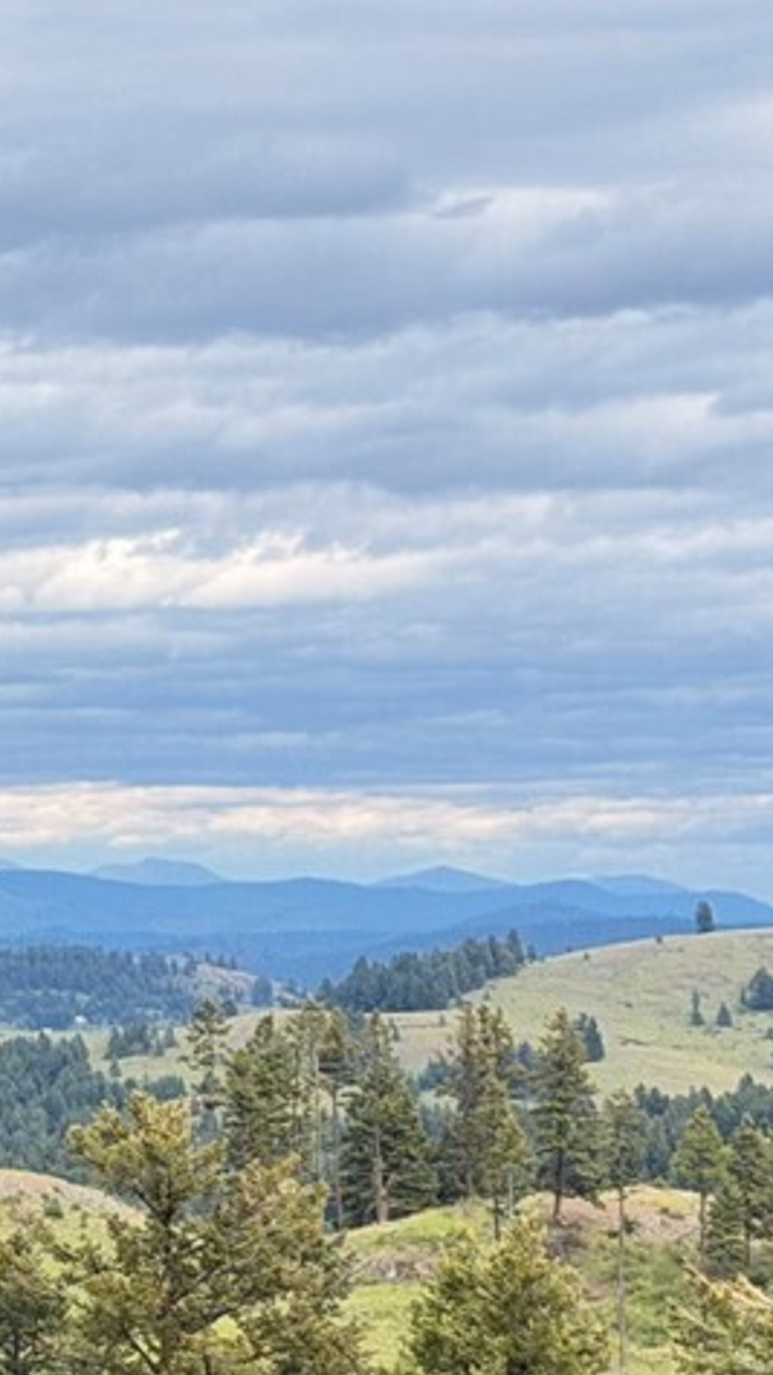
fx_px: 6417
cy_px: 1346
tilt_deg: -5.1
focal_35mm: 176
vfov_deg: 12.1
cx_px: -342
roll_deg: -0.1
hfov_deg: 6.8
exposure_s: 1/530
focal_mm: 6.76
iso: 100
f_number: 1.78
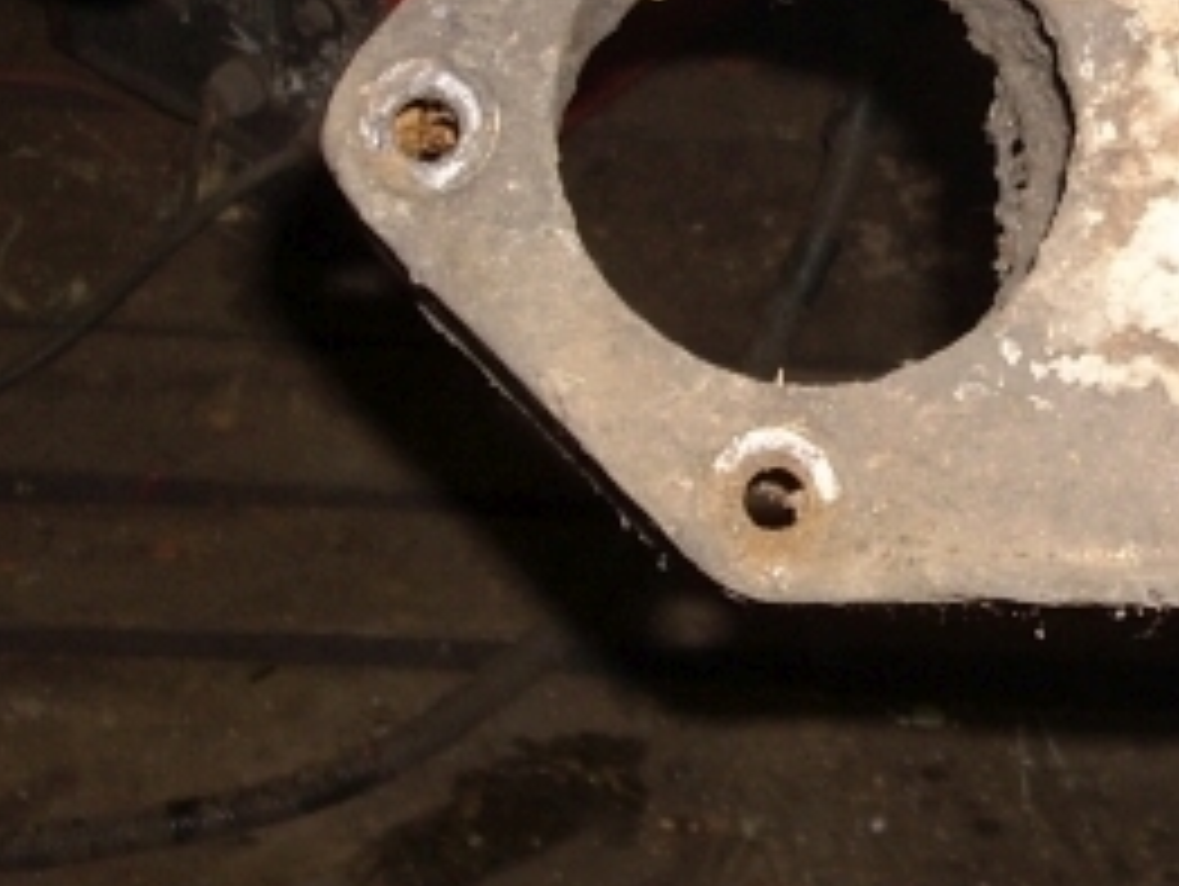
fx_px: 3614
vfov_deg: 13.9
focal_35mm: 106
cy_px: 250
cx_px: 1048
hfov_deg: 18.2
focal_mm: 6.2
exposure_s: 1/60
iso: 64
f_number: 2.8
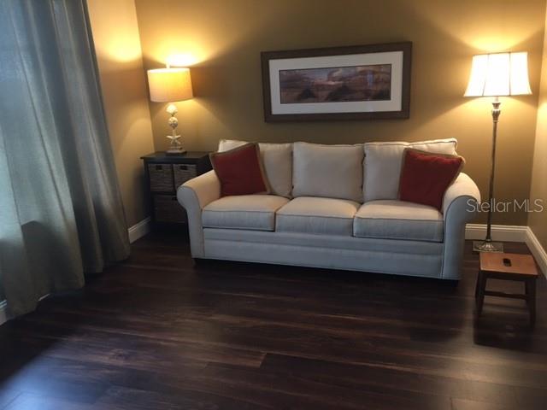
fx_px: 458
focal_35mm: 29
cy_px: 205
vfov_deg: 48.2
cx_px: 274
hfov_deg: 61.7
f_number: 2.2
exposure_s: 1/15
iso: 80
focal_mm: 4.15
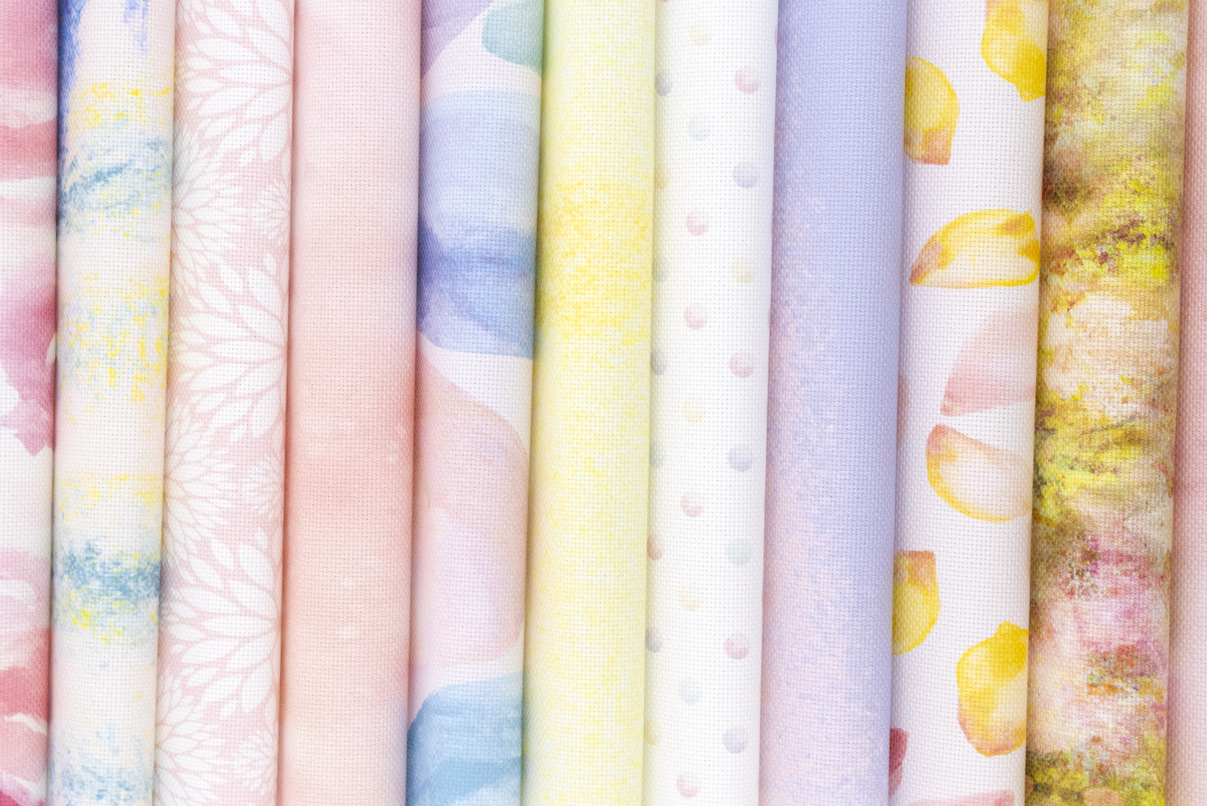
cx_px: 604
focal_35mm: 75
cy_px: 403
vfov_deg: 18.2
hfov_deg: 27.0
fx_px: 2516
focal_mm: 50
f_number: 11
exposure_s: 1/60
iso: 500
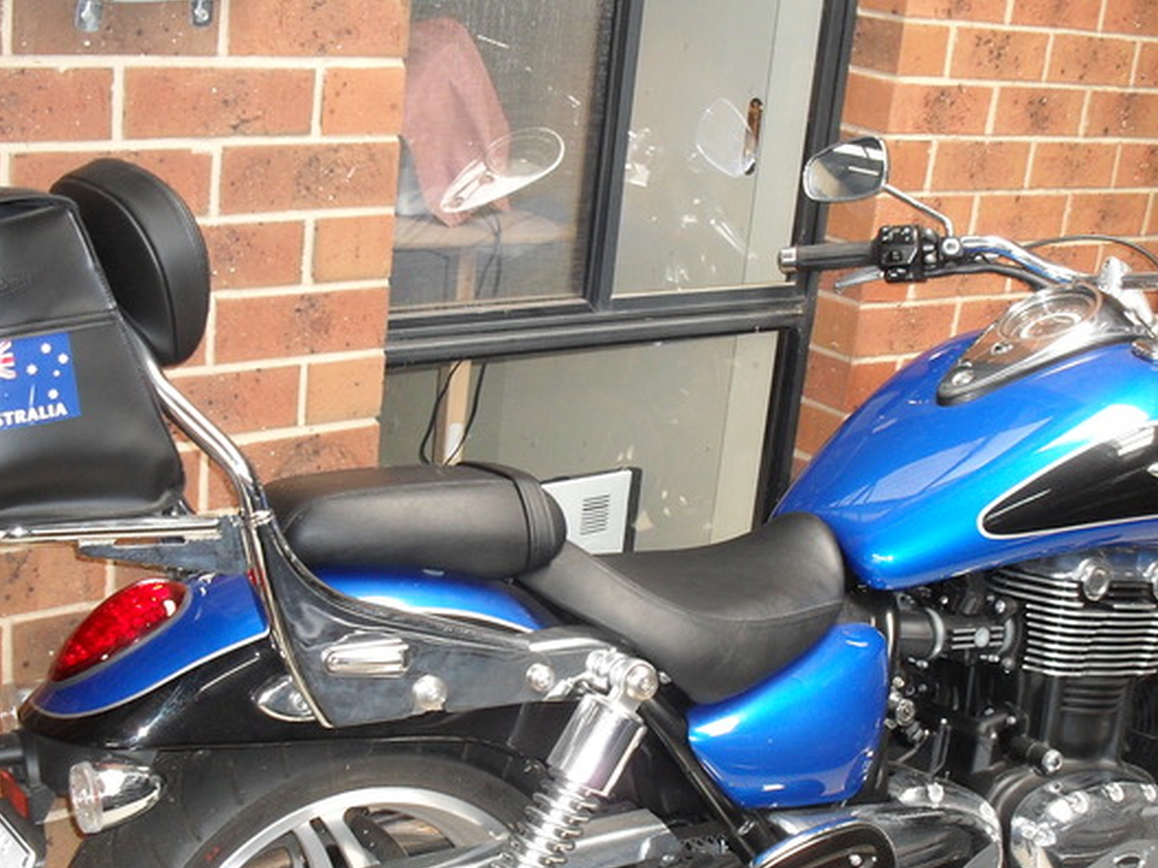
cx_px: 660
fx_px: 1773
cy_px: 570
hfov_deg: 36.1
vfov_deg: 27.4
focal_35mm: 53
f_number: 3.2
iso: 160
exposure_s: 1/45
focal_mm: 6.3
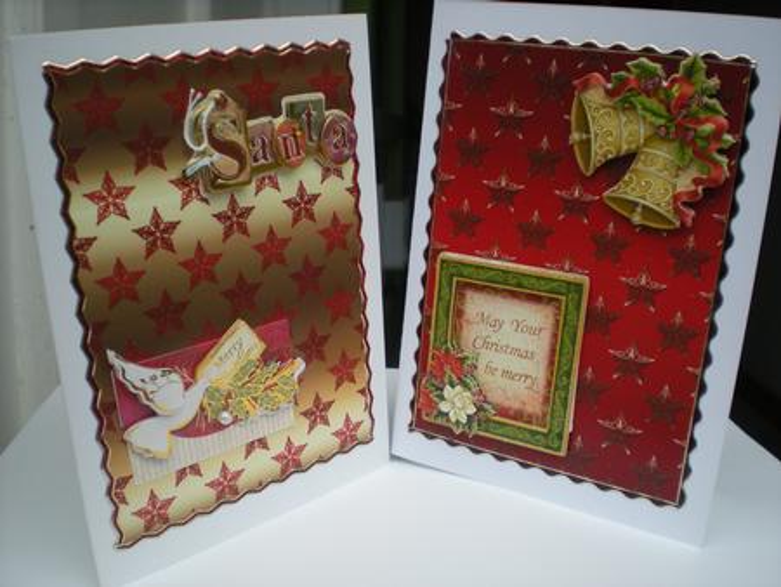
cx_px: 390
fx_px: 858
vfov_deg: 37.8
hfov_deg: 49.0
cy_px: 294
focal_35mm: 38
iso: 64
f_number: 3.1
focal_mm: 6.3
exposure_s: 1/269
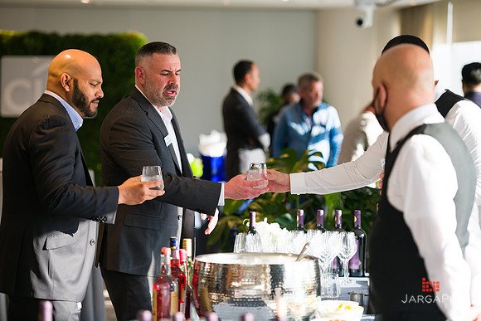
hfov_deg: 16.8
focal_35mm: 122
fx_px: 1630
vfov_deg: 11.2
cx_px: 240
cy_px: 160
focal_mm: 122
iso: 400
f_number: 3.2
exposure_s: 1/500
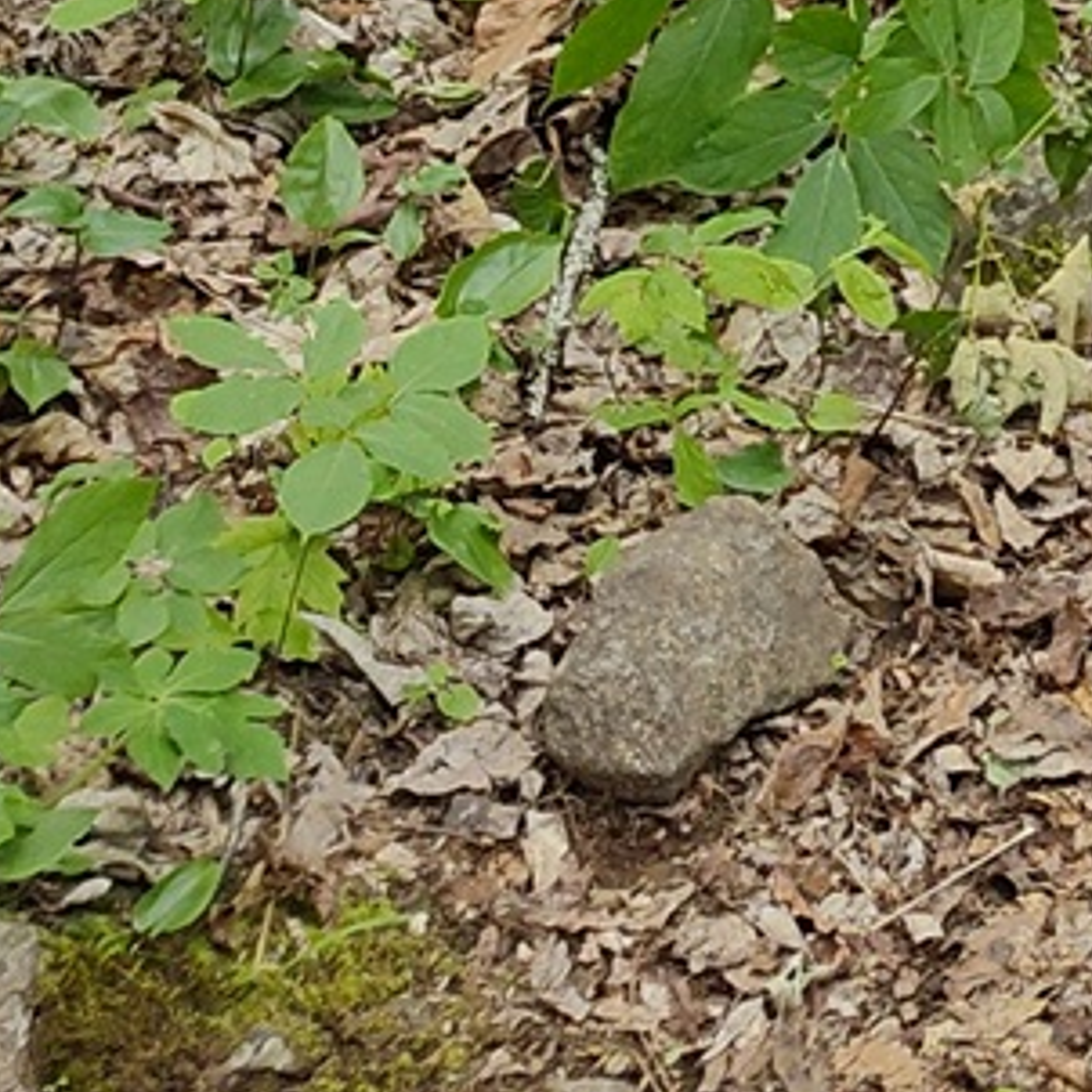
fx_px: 4925
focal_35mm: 138
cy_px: -1446
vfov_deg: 10.9
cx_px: 2325
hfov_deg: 11.2
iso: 202
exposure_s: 1/120
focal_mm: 5.56
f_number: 1.8
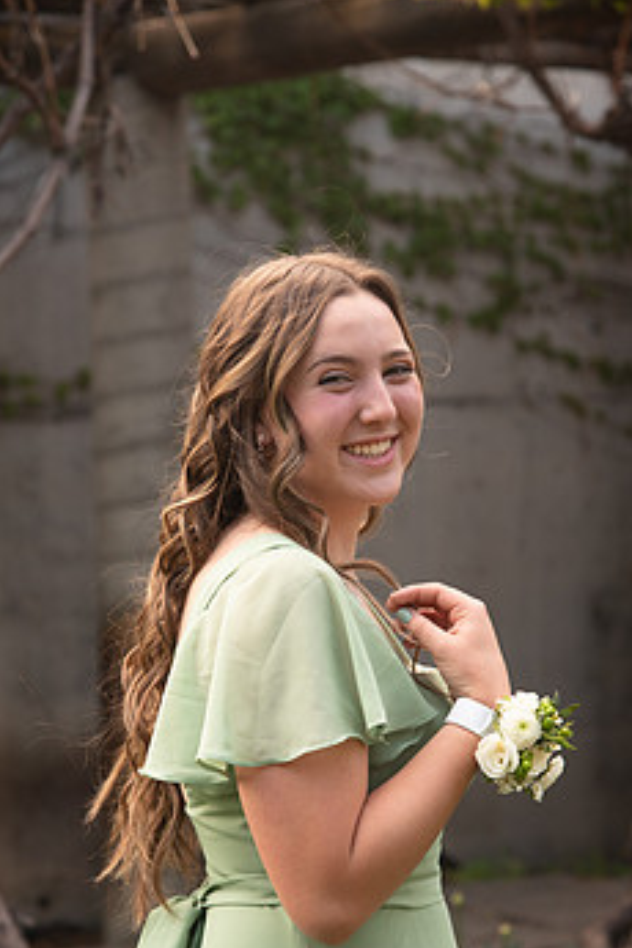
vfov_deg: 17.0
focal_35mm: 120
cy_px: 607
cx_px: 365
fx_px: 3160
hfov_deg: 11.4
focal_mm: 92
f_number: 5
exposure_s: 1/125
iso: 400
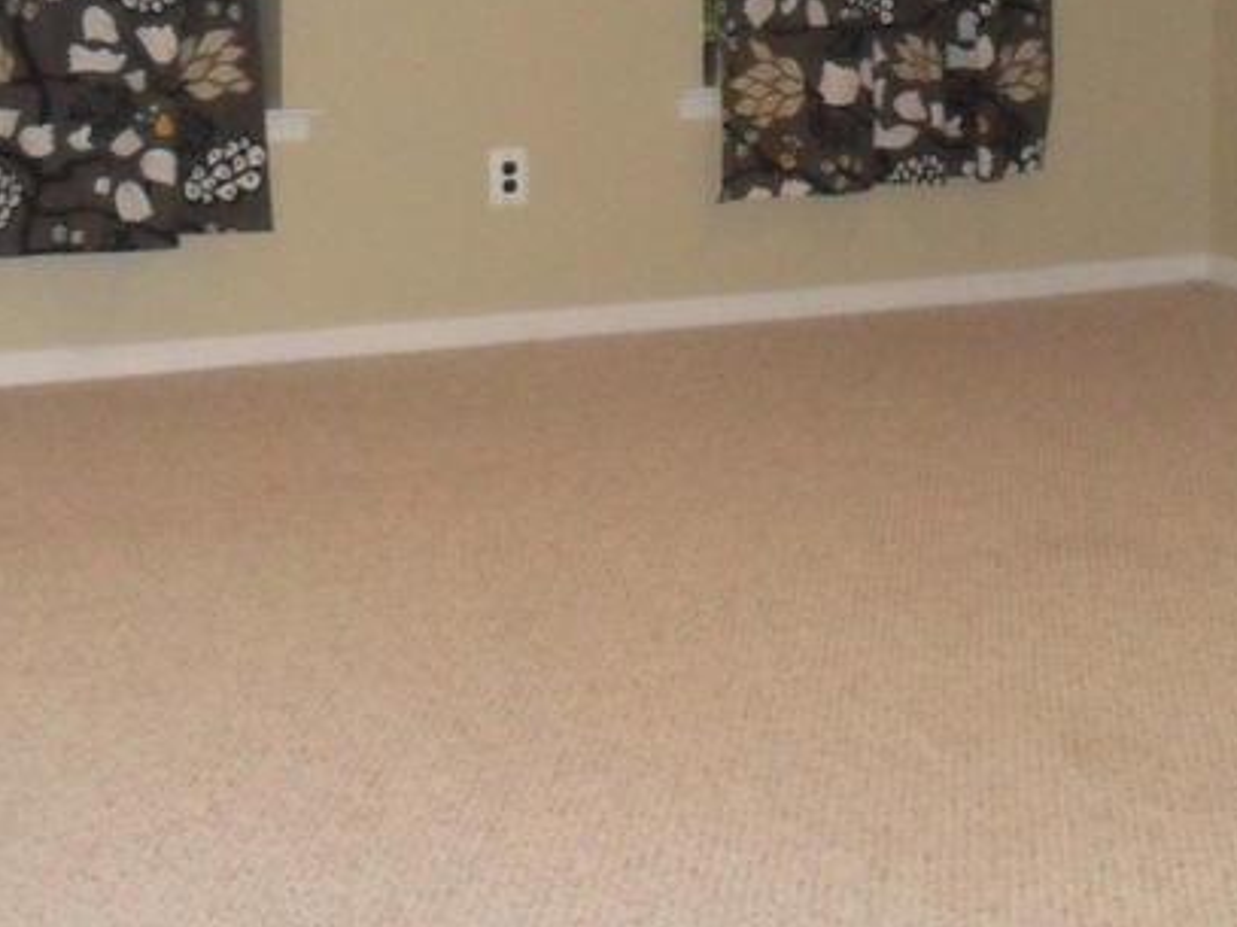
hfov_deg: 22.3
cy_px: 9
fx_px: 3144
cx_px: 626
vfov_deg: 16.4
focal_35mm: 88
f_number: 3
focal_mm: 6.3
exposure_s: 1/45
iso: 480
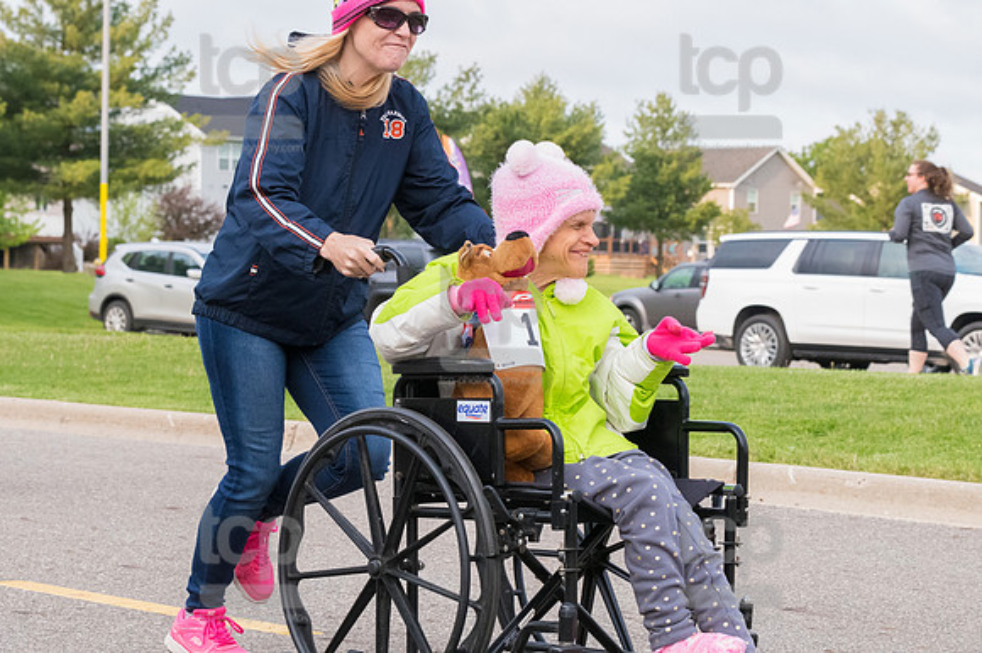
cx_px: 491
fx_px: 2862
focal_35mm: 105
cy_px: 326
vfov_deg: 13.0
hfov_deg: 19.5
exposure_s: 1/1250
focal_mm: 70
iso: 3200
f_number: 7.1
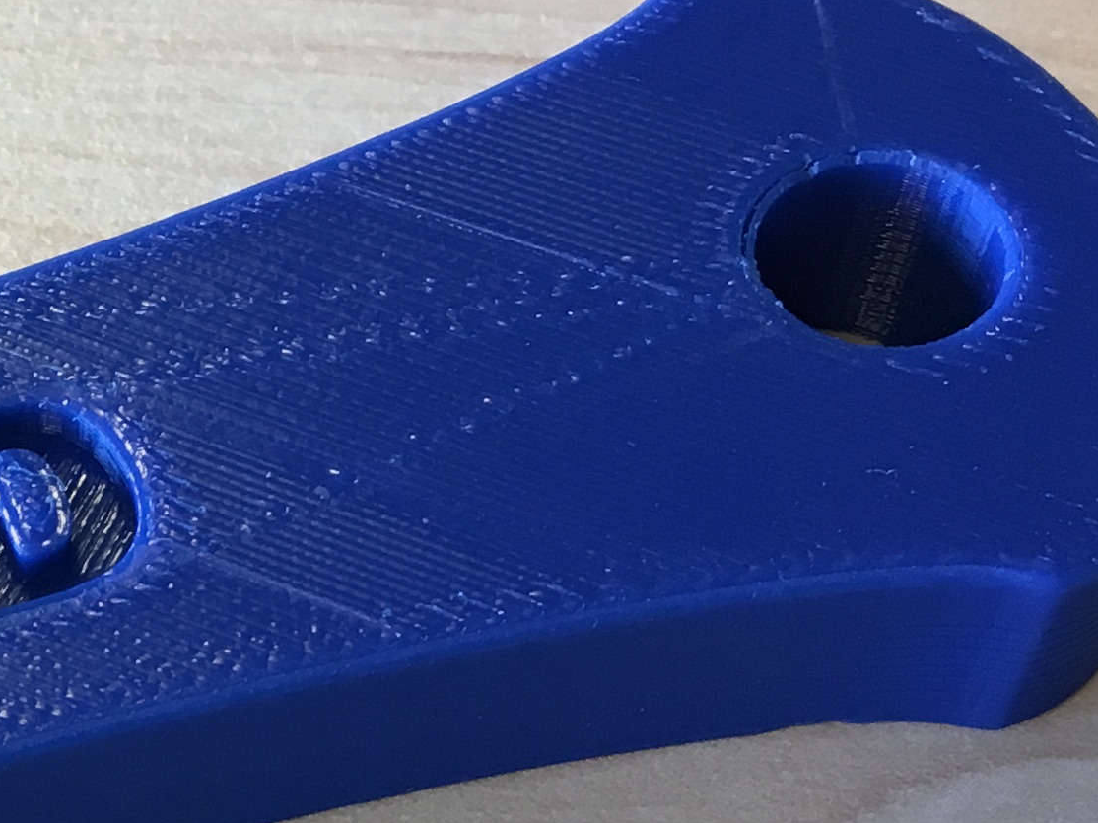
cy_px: 684
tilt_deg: -57.7
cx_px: -486
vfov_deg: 14.0
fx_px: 3330
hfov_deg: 17.1
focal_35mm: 105
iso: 25
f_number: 2.2
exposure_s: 1/33
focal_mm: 4.15
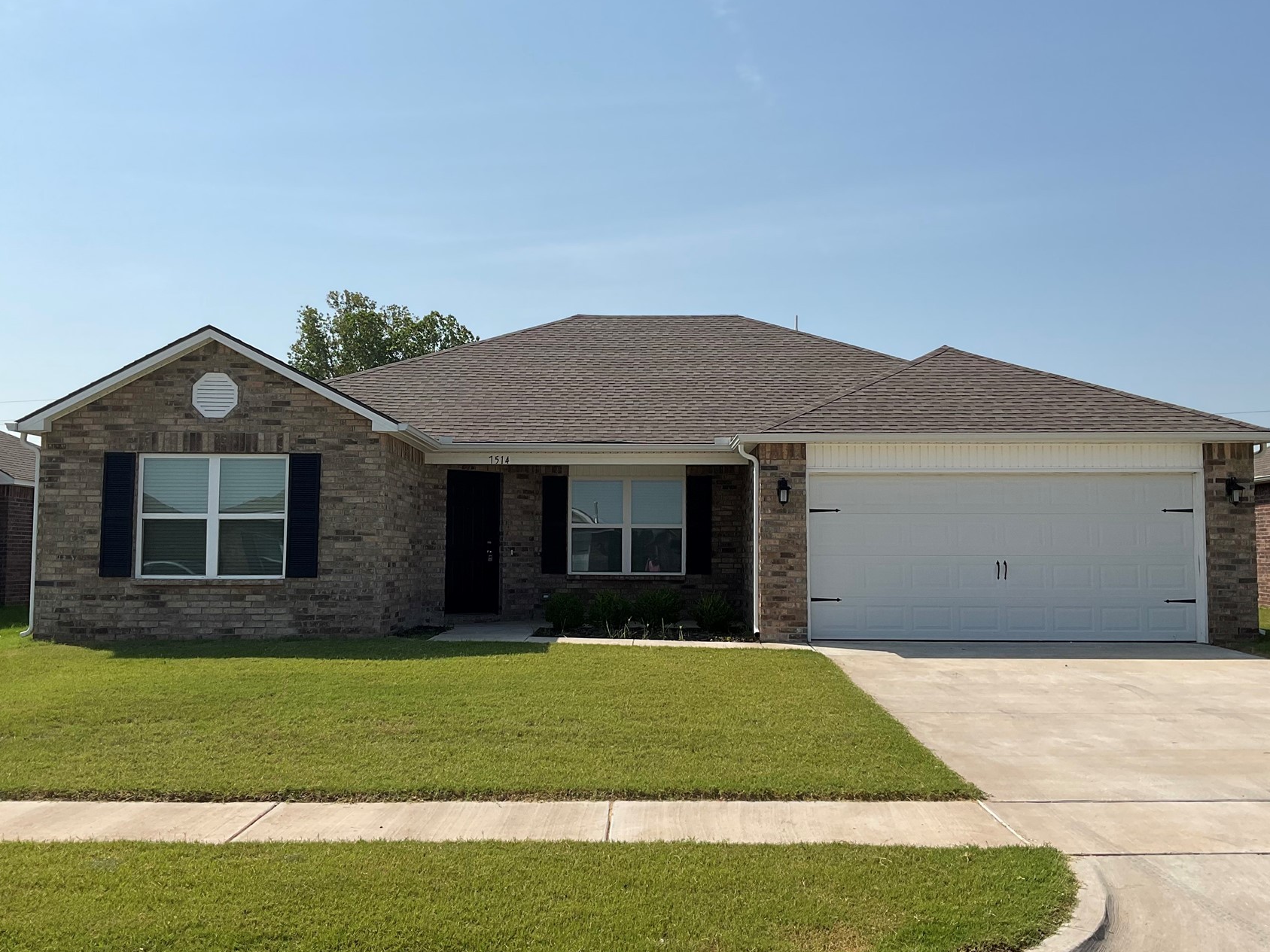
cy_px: 478
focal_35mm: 33
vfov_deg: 42.9
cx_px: 638
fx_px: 1211
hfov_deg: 55.4
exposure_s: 1/3322
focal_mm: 3
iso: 20
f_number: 1.8
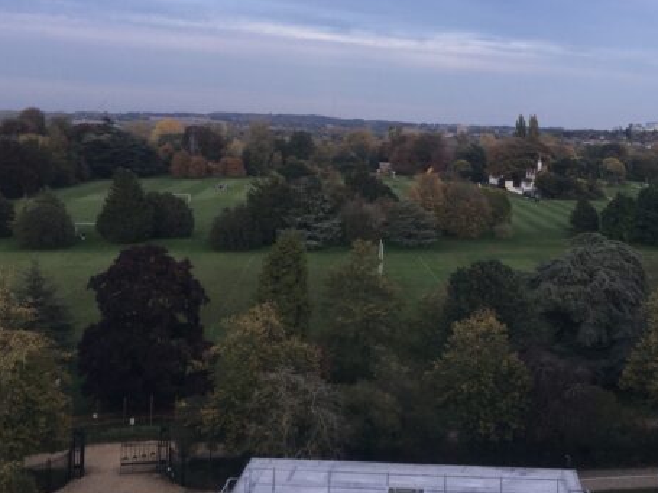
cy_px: 137
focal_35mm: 49
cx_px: 434
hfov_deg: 38.5
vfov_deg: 29.3
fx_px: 931
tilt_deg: -0.5
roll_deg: -2.2
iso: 32
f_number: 2.2
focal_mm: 4.15
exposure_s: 1/50
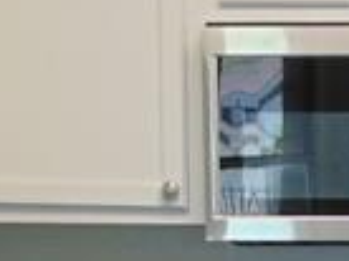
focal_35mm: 186
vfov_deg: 7.6
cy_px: 537
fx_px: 1872
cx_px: 425
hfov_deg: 10.5
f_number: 3
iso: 100
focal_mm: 4.5
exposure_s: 1/50
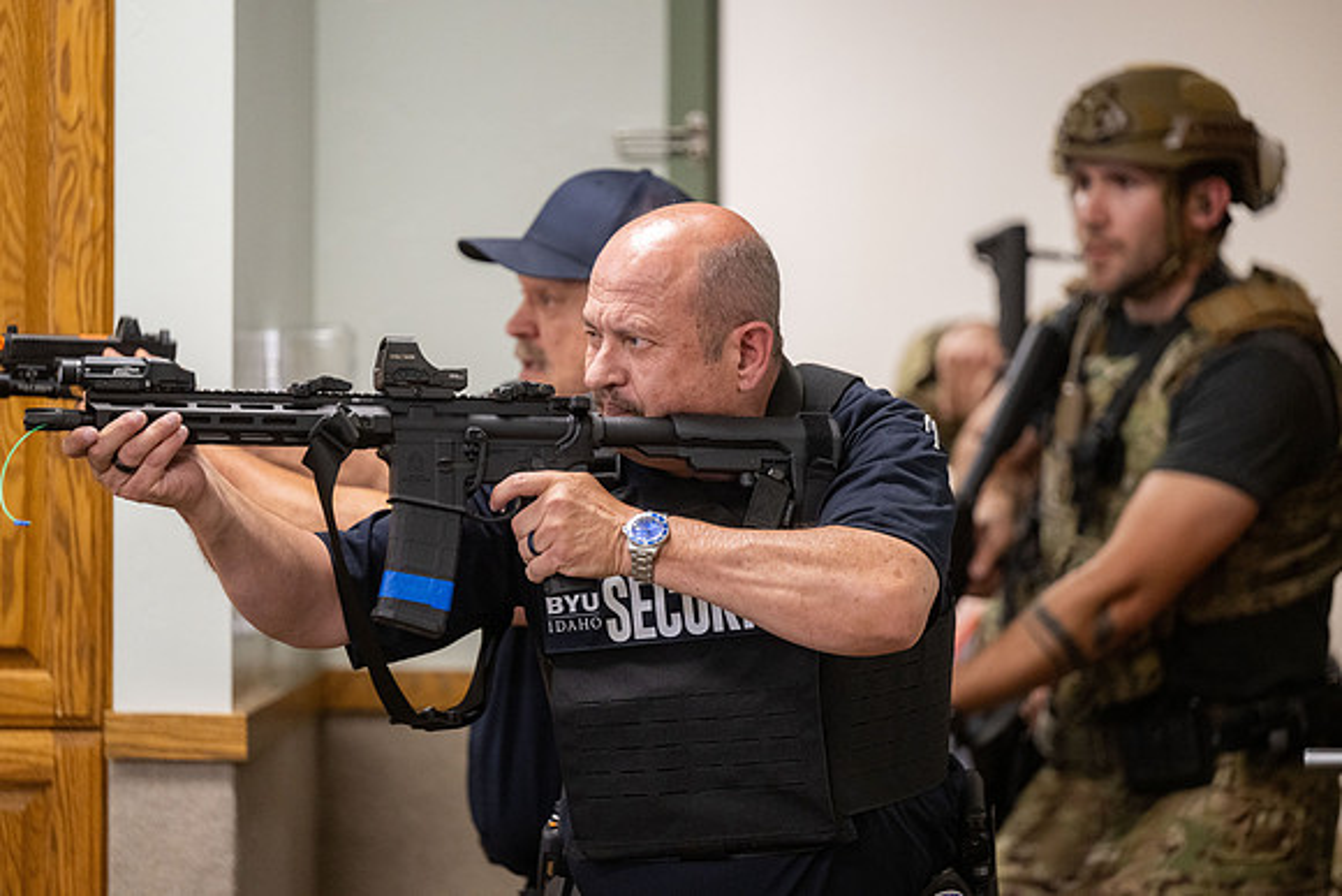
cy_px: 448
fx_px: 6525
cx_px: 671
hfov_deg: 11.7
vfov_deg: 7.9
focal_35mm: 175
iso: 2000
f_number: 2.8
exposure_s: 1/500
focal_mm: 175
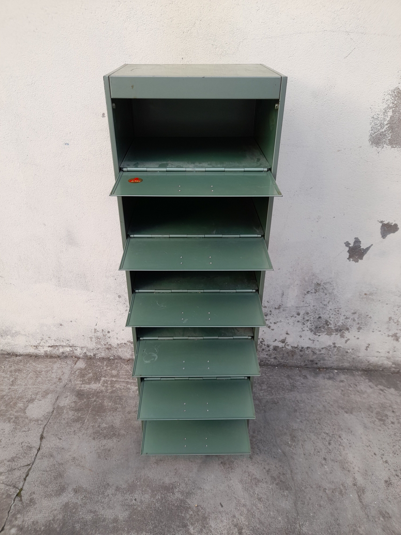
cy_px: 268
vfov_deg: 69.4
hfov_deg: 54.9
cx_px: 200
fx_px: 386
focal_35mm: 25
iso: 32
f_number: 2
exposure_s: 1/100
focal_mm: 4.6
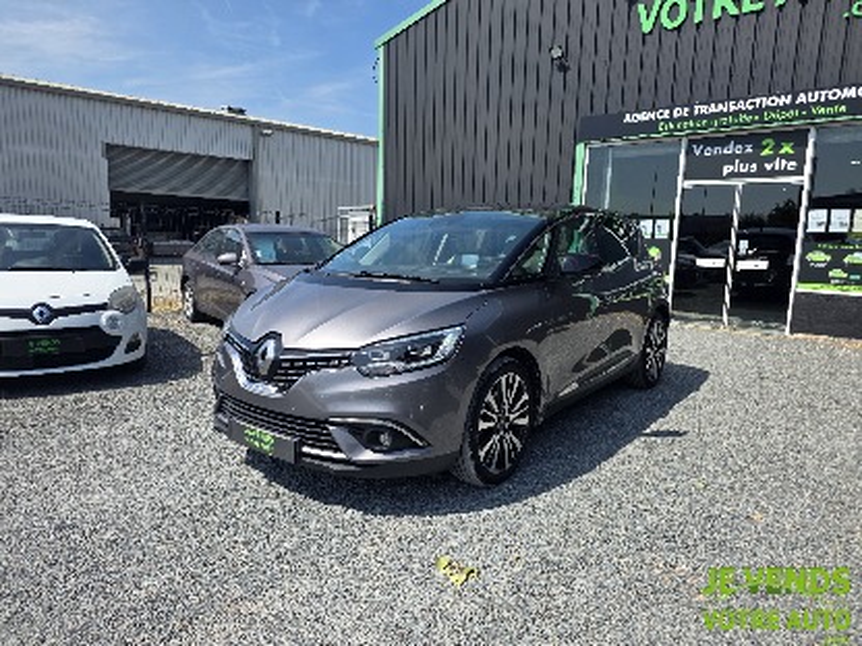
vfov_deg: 58.9
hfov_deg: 73.9
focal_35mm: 23
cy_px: 323
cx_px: 431
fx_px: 573
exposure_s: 1/5296
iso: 80
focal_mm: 6.25
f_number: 1.7
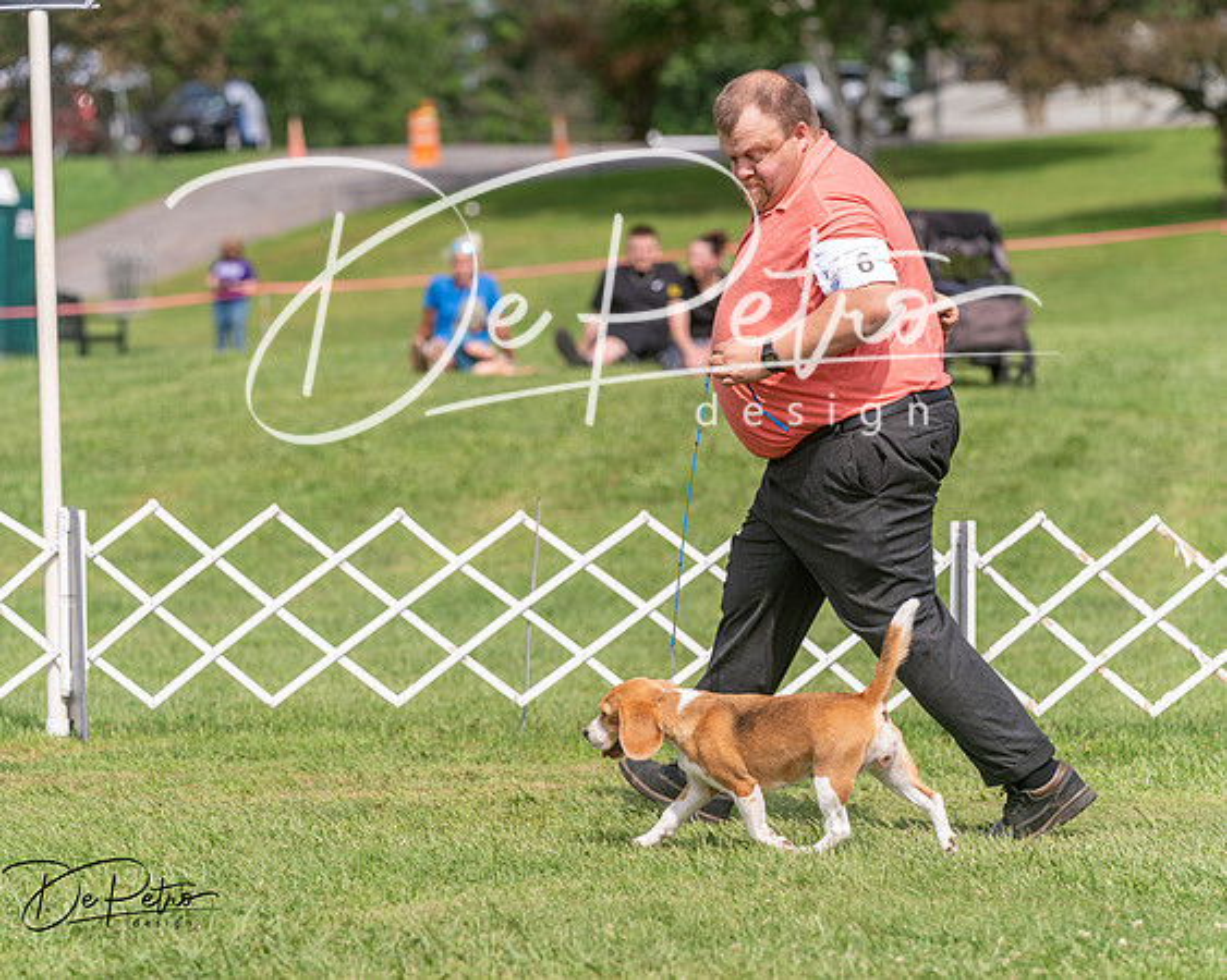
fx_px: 6459
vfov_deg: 8.7
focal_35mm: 178
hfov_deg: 10.9
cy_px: 490
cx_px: 614
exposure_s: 1/1600
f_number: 4.5
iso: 200
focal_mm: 158
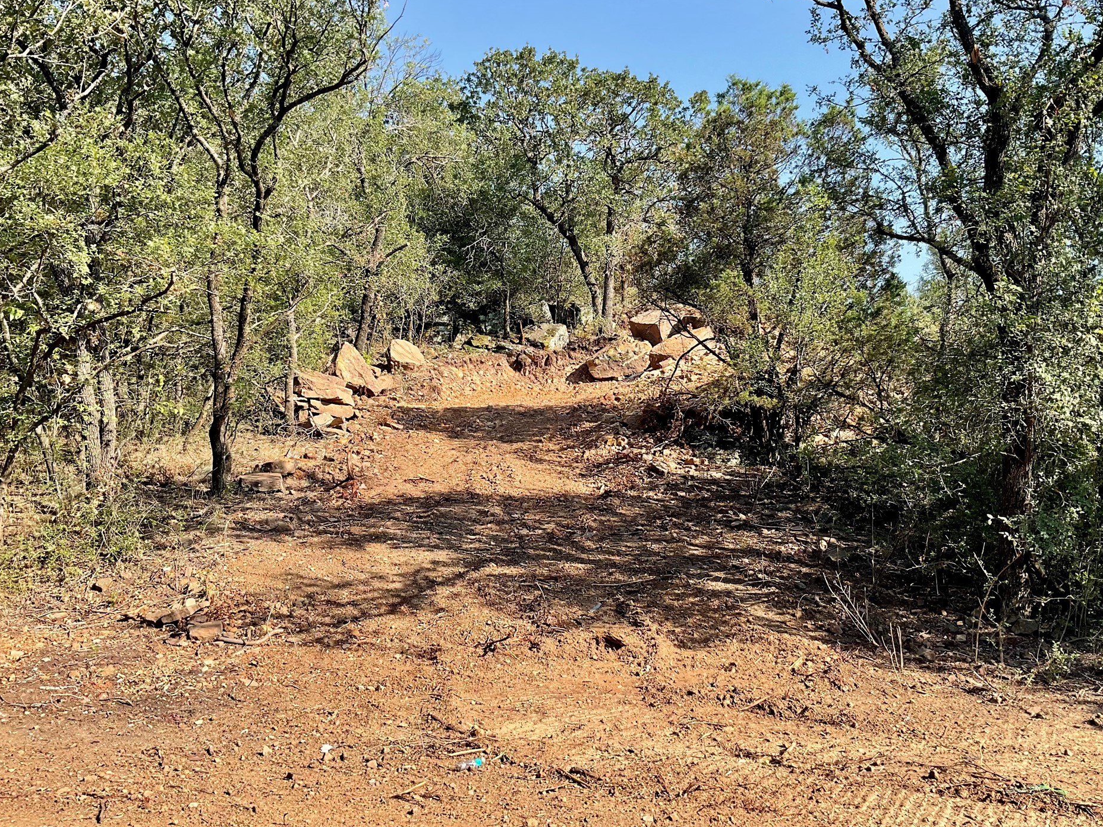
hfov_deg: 56.8
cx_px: 572
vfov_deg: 44.1
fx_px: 1020
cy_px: 393
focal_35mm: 32
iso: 16
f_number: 1.8
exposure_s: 1/719
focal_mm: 3
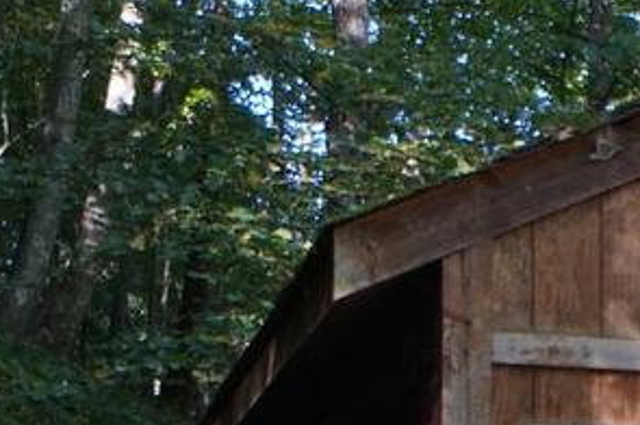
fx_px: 2344
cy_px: 672
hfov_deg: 14.4
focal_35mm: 132
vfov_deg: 10.0
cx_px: 994
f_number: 4
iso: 500
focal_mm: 18
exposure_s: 1/160
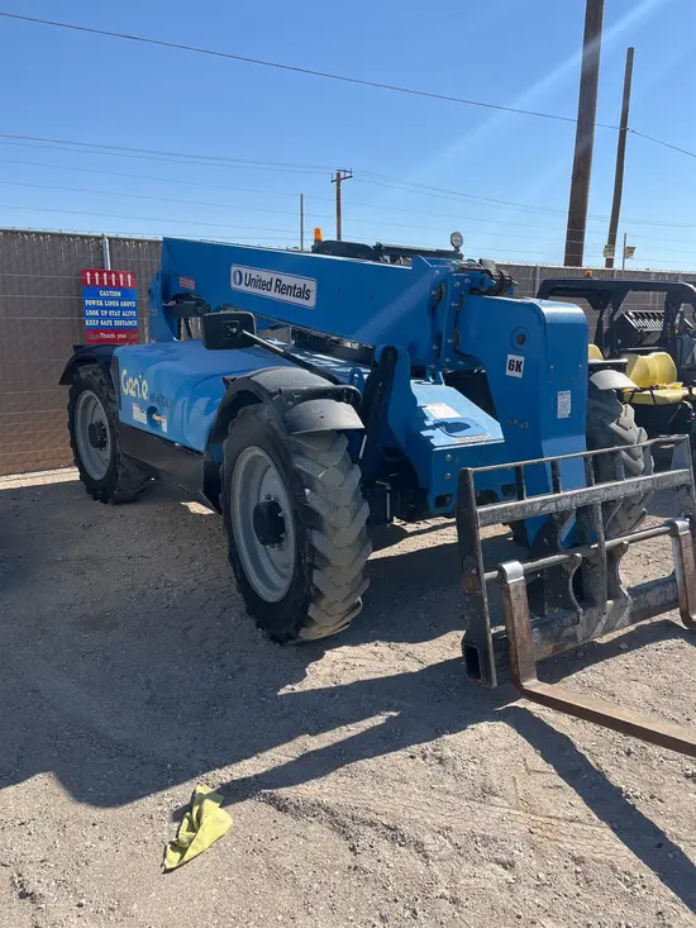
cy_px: 464
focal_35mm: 26
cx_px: 348
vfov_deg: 67.3
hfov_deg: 53.1
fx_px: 697
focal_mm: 5.1
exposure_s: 1/3311
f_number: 1.6
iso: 50
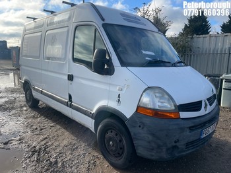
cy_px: 86
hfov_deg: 67.3
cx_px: 116
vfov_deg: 53.0
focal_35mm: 26
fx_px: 173
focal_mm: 4.2
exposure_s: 1/2053
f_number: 1.6
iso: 32
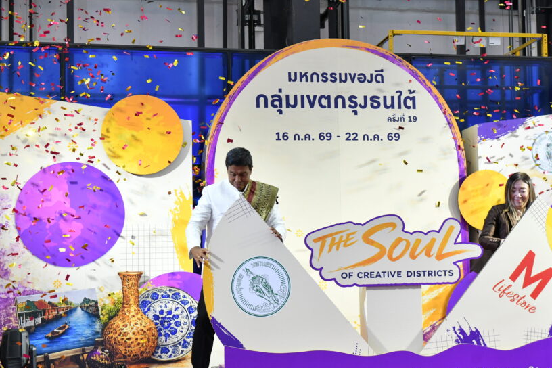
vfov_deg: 19.7
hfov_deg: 29.2
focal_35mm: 69
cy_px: 187
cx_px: 325
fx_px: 1058
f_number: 4
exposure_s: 1/500
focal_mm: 55
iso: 2500
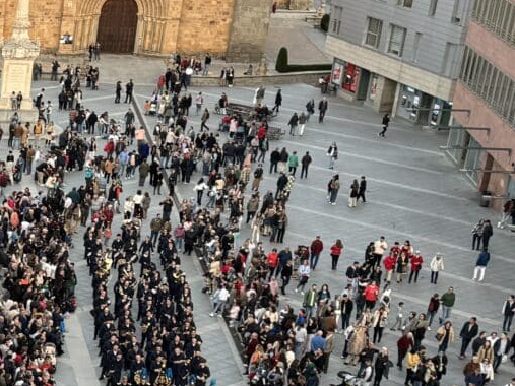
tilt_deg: -23.6
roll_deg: -0.2
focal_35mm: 97
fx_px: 1443
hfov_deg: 17.8
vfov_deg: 14.9
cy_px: 425
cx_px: -295
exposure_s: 1/121
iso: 64
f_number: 1.78
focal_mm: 6.76
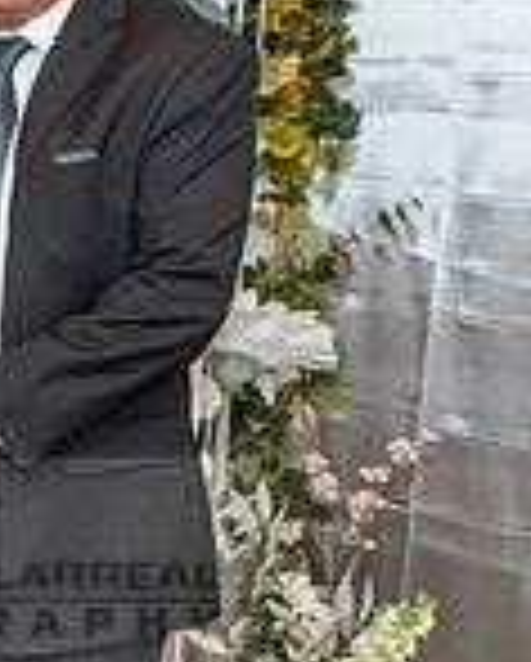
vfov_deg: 16.6
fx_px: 2215
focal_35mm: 113
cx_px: -214
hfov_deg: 13.1
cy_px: 661
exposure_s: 1/125
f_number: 4.5
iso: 1600
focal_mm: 24
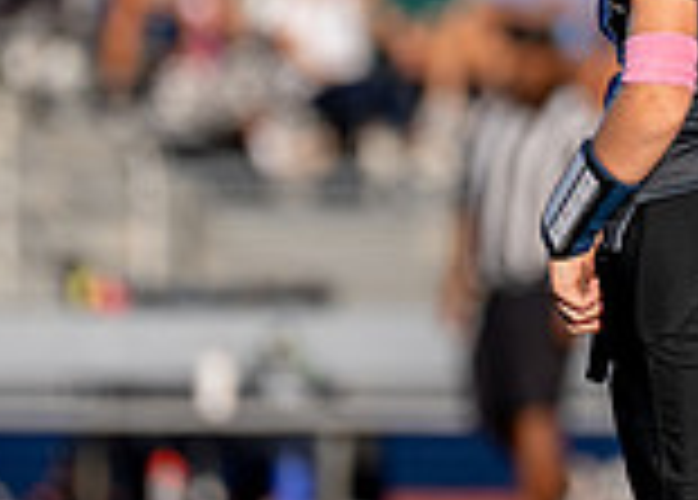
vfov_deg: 1.4
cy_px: 32
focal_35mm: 1019
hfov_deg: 2.0
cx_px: 700
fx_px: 20218
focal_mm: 200
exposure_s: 1/5000
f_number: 2.8
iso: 160
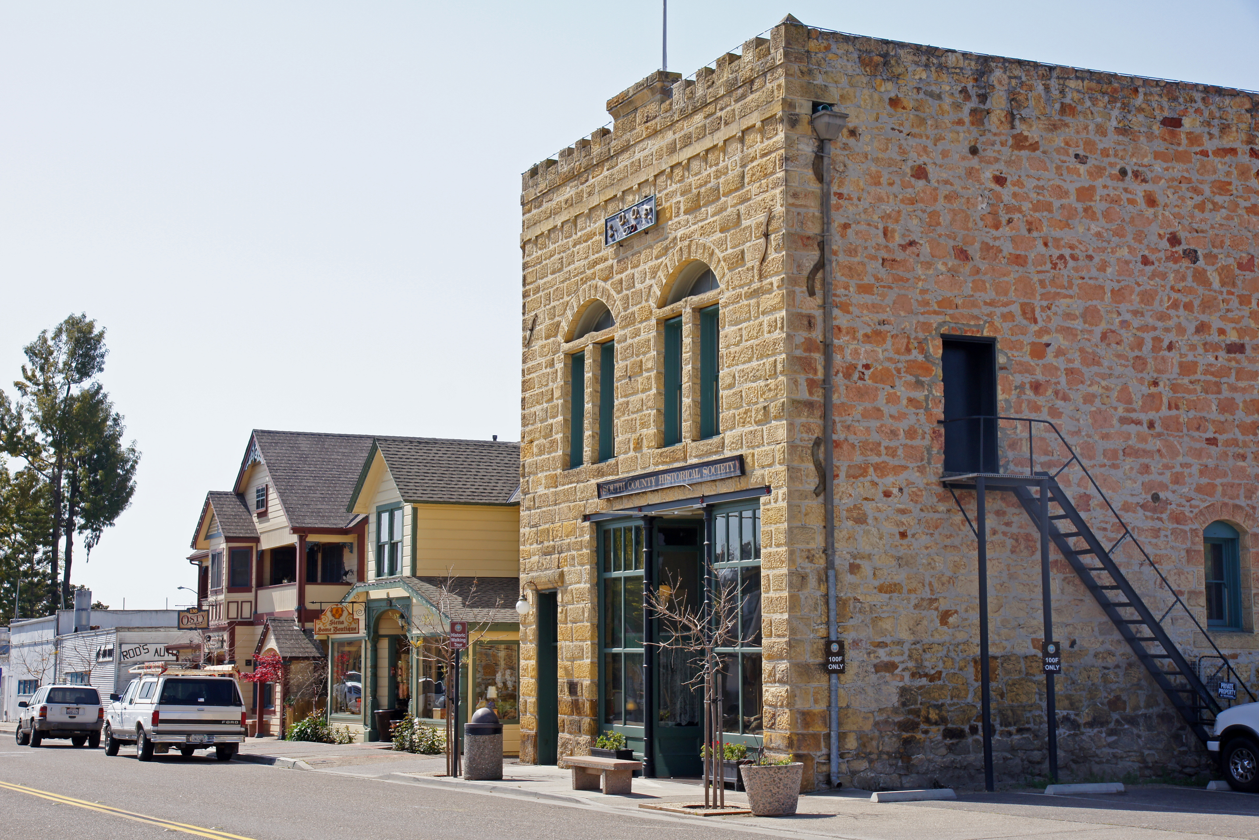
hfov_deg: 37.8
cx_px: 630
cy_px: 420
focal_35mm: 52
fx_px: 1836
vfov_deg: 25.8
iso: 100
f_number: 10
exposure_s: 1/125
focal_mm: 35
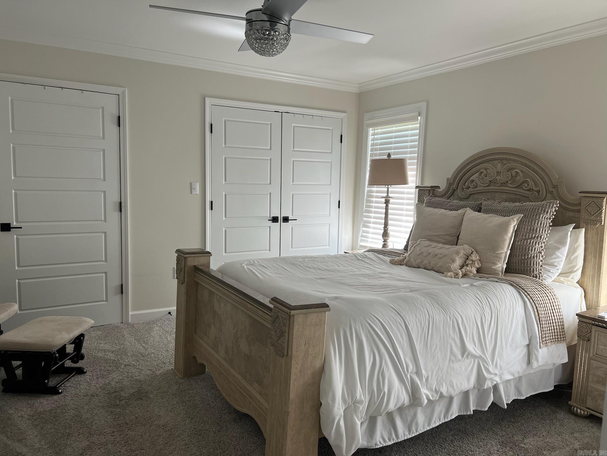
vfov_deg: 53.1
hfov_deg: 67.3
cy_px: 228
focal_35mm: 26
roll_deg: -1.7
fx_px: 456
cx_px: 304
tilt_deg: -6.4
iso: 64
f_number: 1.5
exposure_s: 1/60
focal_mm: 5.7
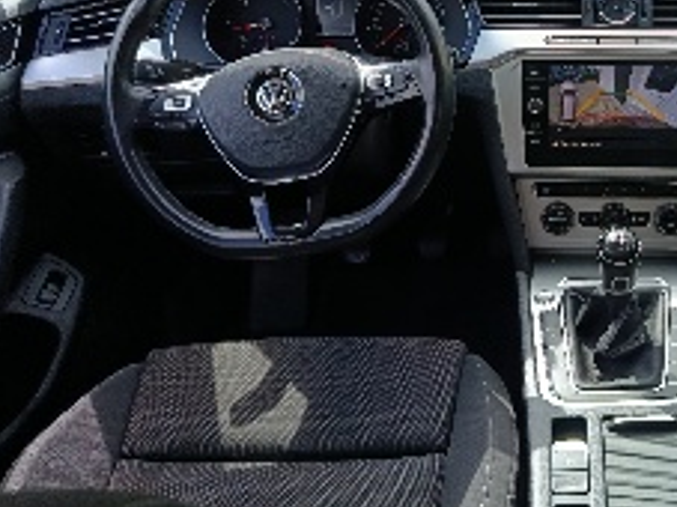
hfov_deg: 40.1
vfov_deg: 32.0
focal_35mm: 44
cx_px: 596
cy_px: 107
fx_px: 860
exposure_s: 1/119
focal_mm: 5.24
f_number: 1.7
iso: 50
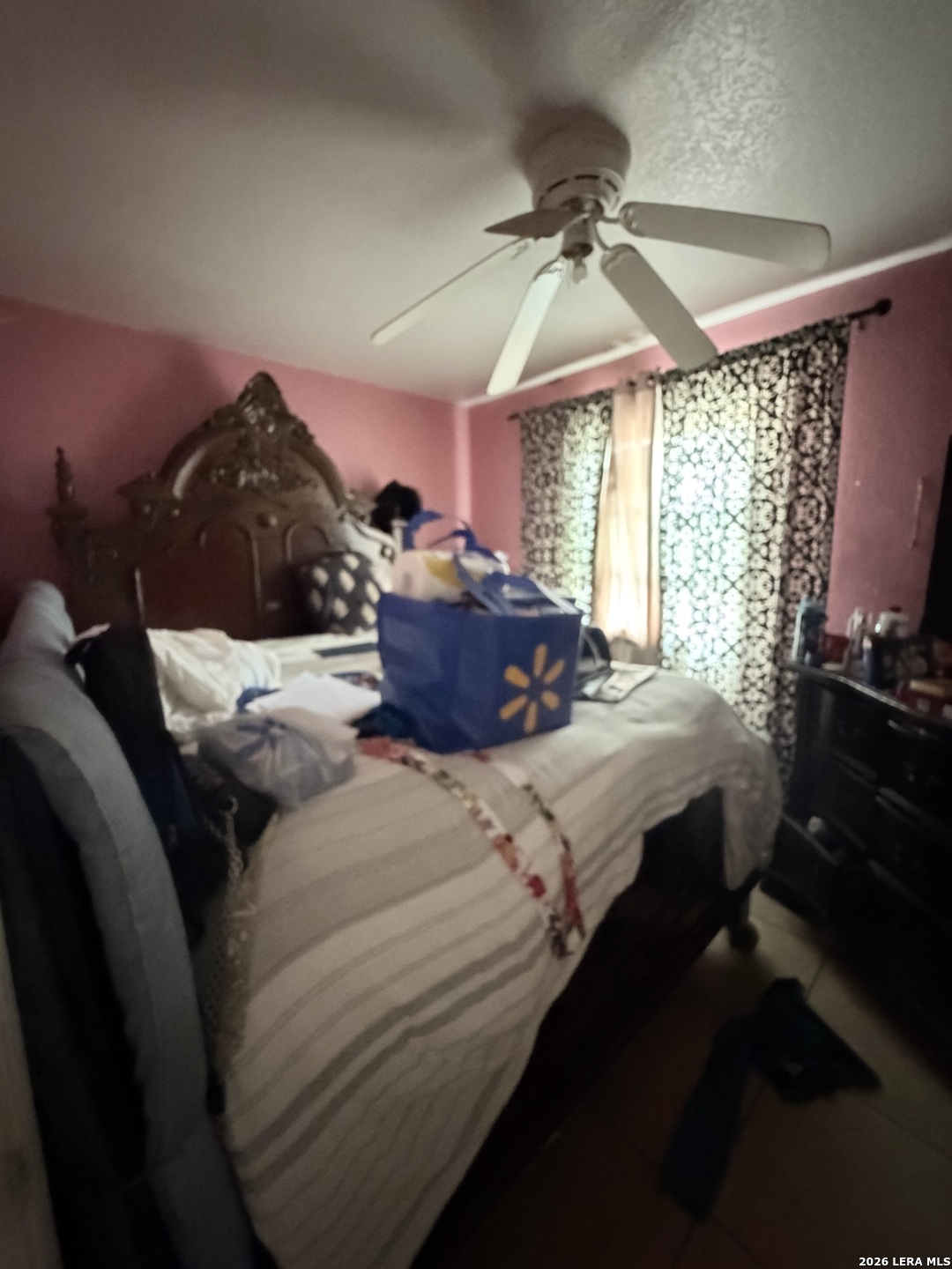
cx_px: 476
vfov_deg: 102.1
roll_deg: +0.1
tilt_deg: -9.3
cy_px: 634
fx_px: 513
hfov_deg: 85.7
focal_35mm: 14
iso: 3200
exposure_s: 1/20
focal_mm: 2.22
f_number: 2.2
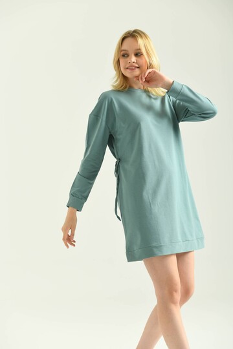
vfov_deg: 28.8
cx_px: 116
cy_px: 174
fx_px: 680
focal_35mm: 70
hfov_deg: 19.5
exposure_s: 1/160
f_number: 5.6
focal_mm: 70
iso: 125
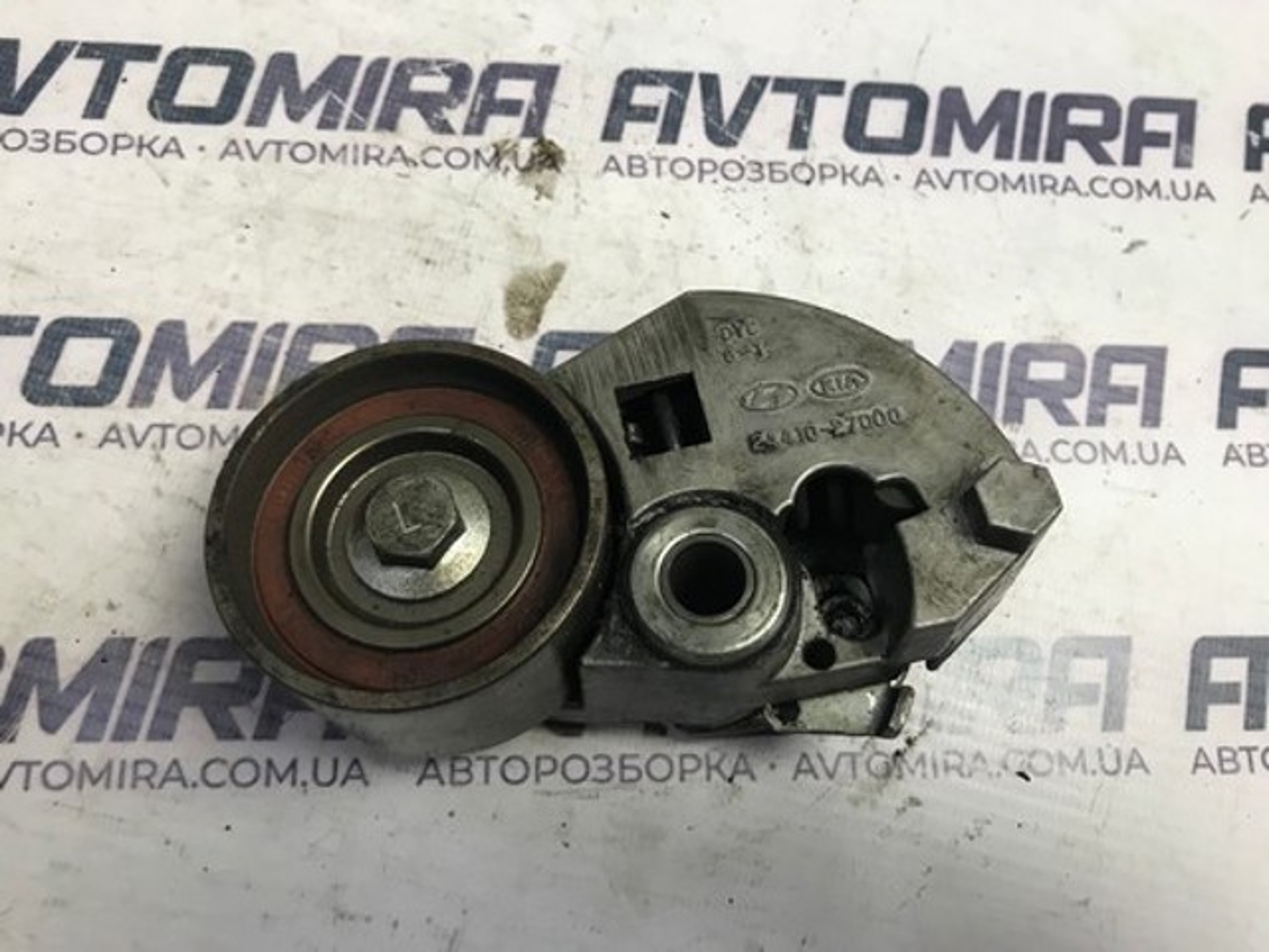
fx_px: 1026
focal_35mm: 28
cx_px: 634
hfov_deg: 63.4
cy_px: 476
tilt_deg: -74.3
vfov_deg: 49.7
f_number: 1.8
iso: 32
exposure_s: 1/33
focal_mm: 3.99
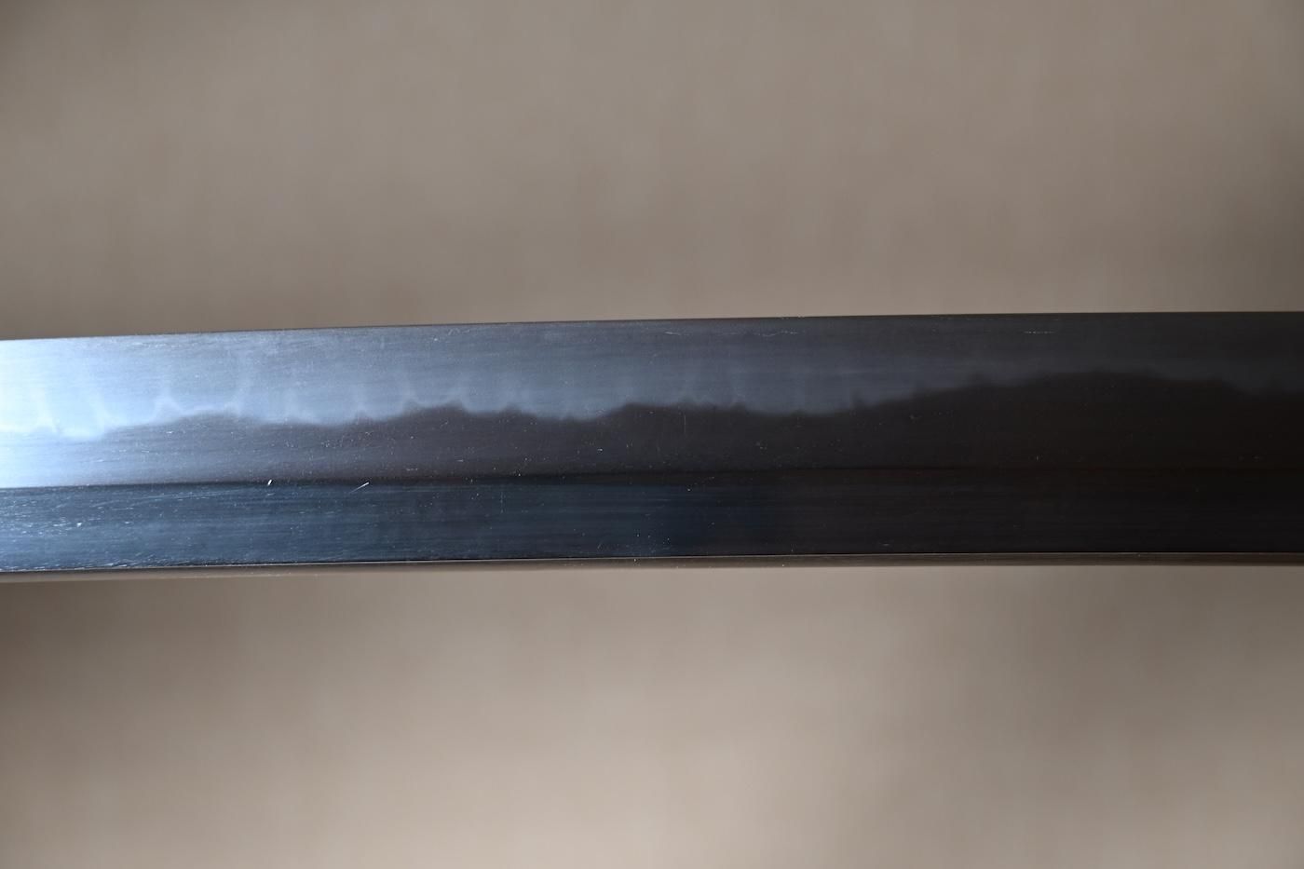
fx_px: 2825
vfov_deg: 17.5
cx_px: 652
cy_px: 434
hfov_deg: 26.0
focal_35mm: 78
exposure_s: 1/1.3
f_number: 4.8
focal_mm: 52
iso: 110
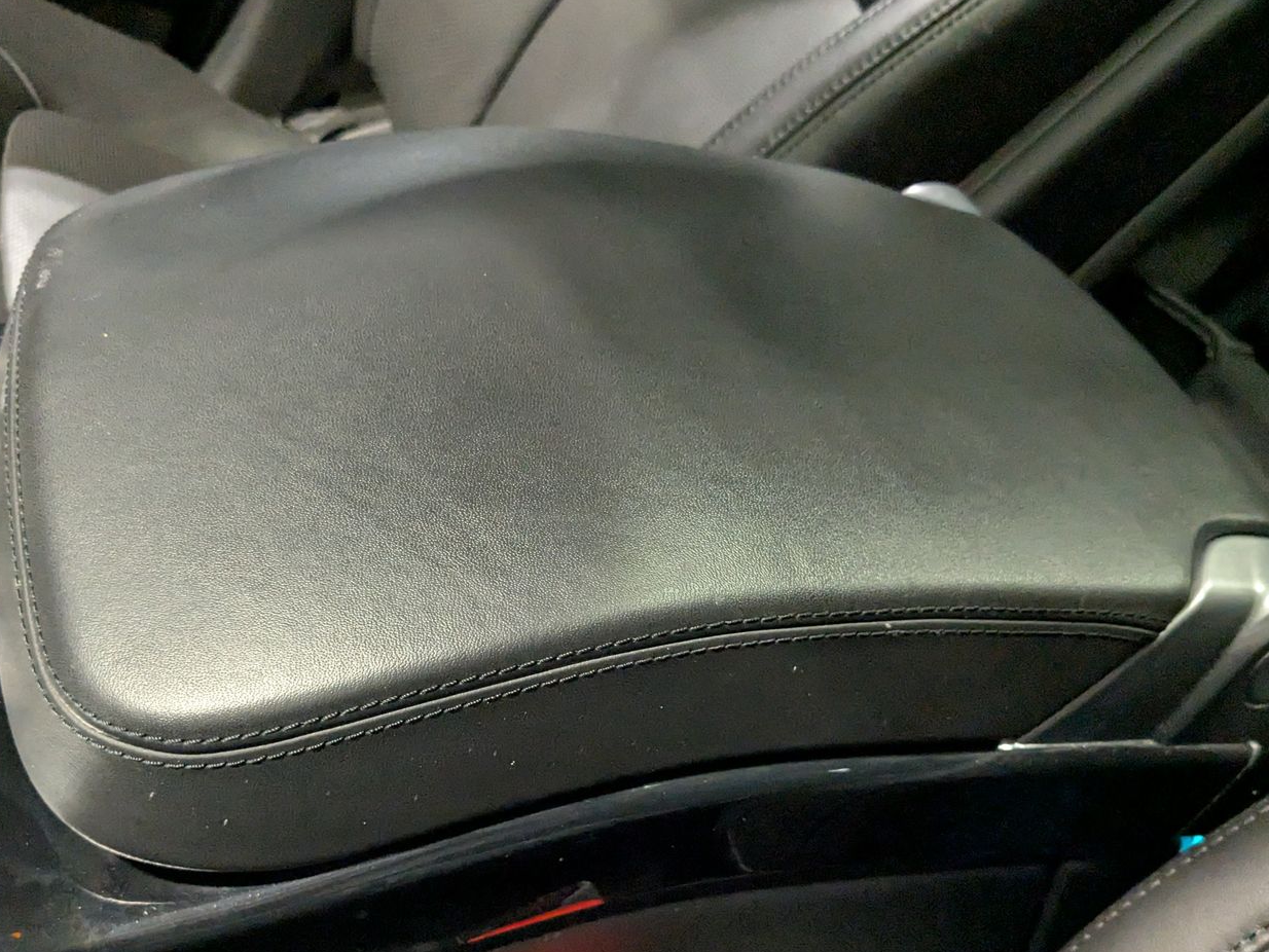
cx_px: 545
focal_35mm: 35
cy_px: 588
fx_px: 1283
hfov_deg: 52.4
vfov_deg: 40.5
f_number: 1.73
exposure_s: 1/60
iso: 813
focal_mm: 4.38
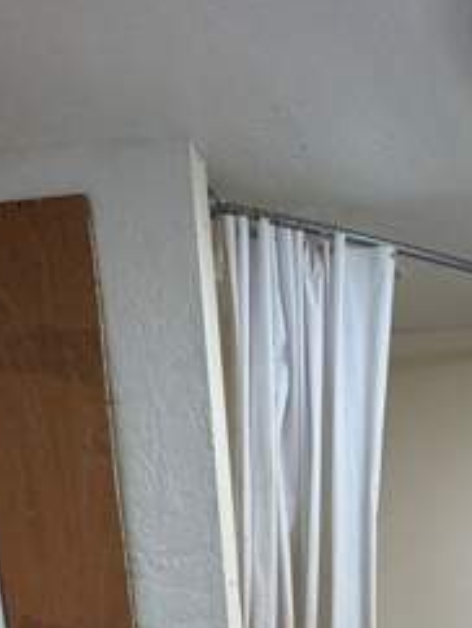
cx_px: 498
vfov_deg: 41.9
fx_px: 671
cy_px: 657
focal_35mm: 37
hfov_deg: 34.3
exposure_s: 1/120
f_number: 2.2
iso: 160
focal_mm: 2.22
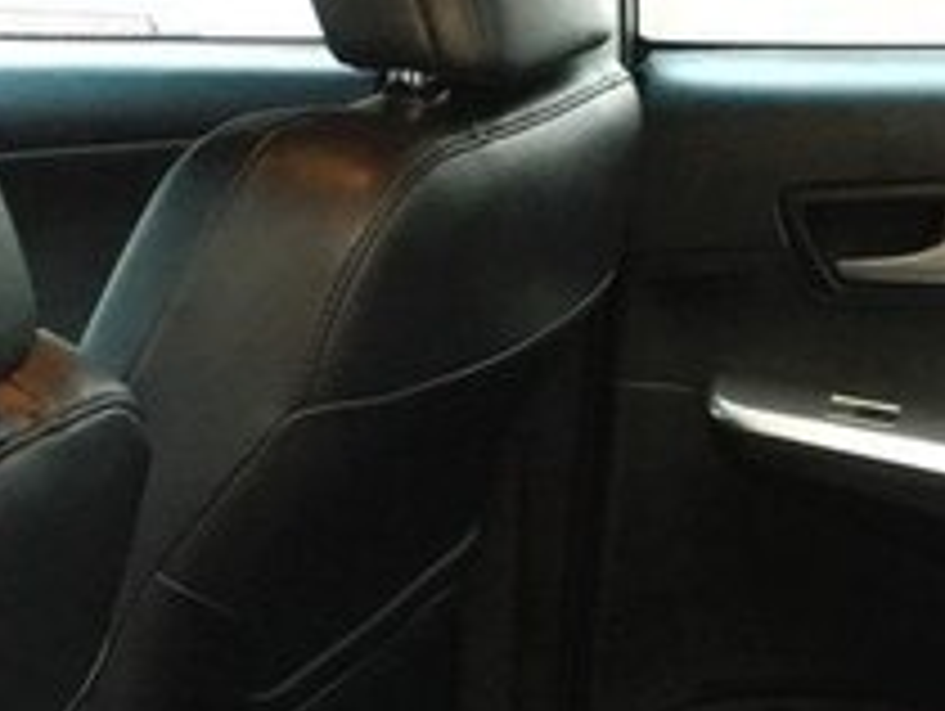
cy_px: 1073
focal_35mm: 91
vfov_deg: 15.1
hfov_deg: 21.2
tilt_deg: -28.8
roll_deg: -1.9
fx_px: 2487
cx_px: 783
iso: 250
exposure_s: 1/17
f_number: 2.2
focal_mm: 4.15
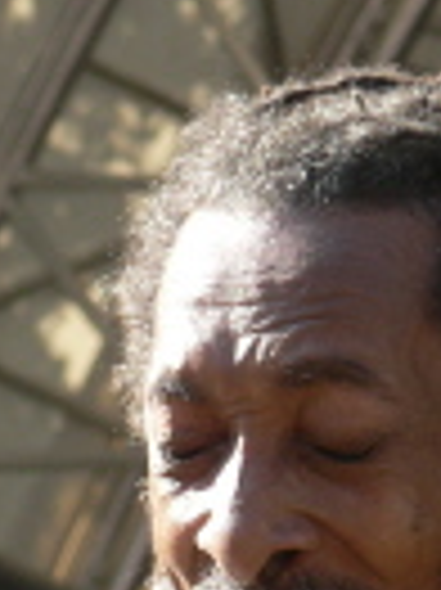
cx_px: 495
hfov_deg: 2.5
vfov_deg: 3.3
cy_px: 768
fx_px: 10242
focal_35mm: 602
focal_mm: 29.7
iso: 64
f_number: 4
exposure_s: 1/100
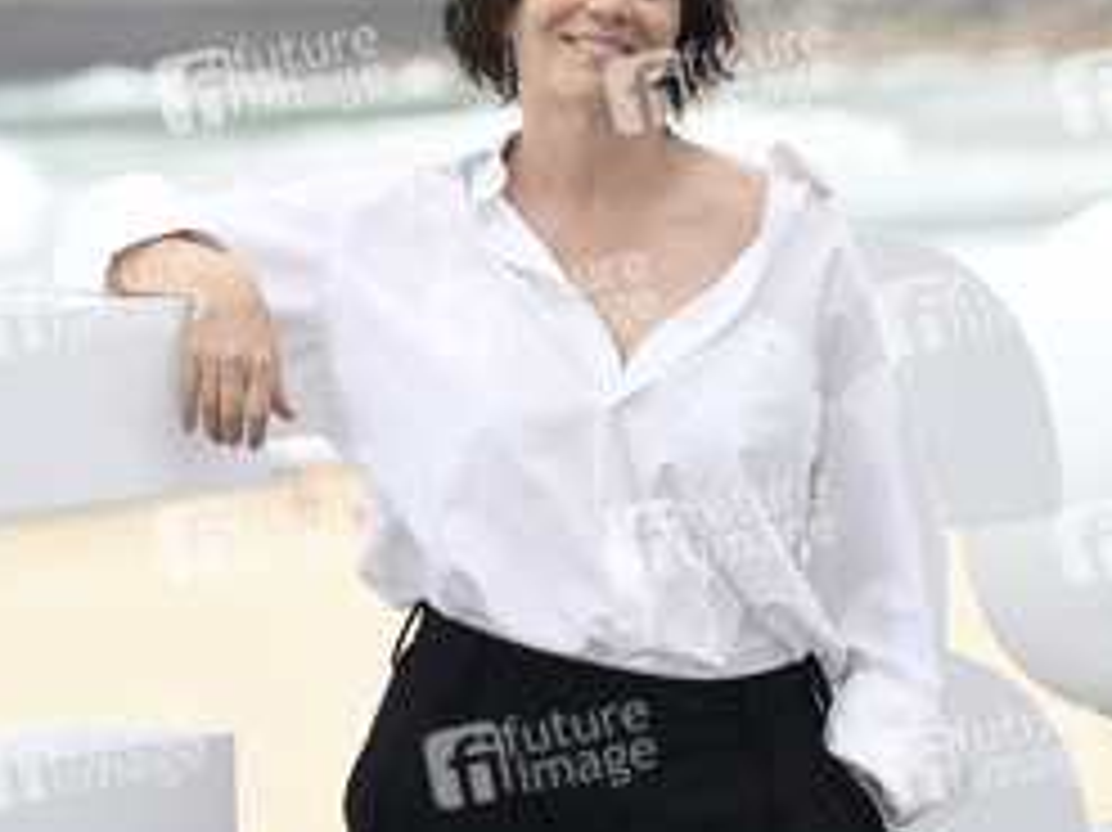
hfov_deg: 8.4
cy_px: 418
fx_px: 7610
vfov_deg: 6.3
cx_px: 601
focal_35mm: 237
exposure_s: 1/1250
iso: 400
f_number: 5.6
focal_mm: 135
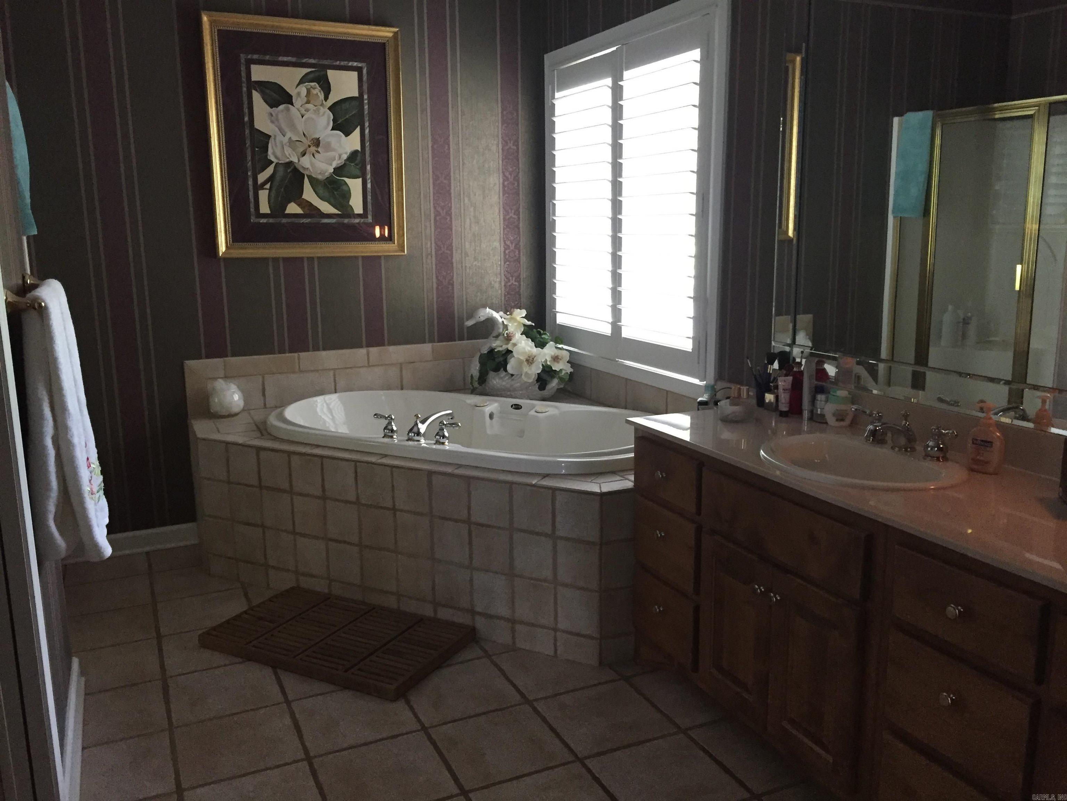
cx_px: 534
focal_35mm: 29
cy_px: 400
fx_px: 894
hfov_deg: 61.7
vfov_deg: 48.2
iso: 250
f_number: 2.2
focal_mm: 4.15
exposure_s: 1/30
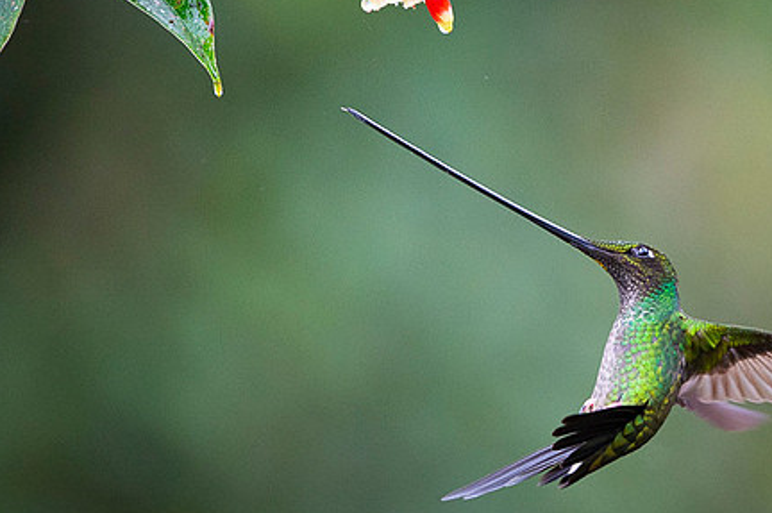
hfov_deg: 2.1
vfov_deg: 1.4
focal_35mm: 966
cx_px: 642
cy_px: 270
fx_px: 20692
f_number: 4
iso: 2500
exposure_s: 1/2500
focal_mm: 500
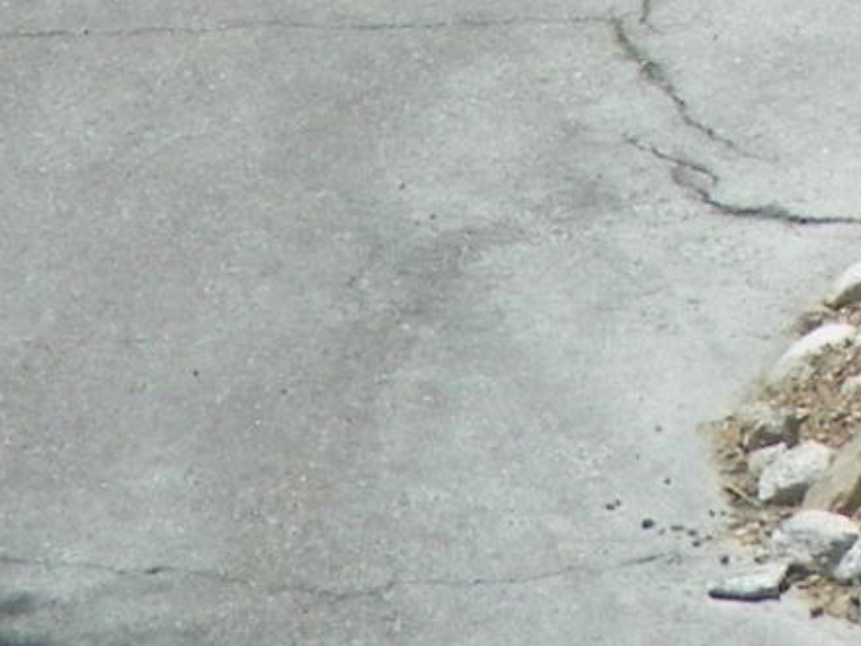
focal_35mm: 238
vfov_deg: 5.9
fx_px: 5921
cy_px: -1194
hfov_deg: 8.2
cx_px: 1269
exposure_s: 1/500
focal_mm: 6.2
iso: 64
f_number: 5.6
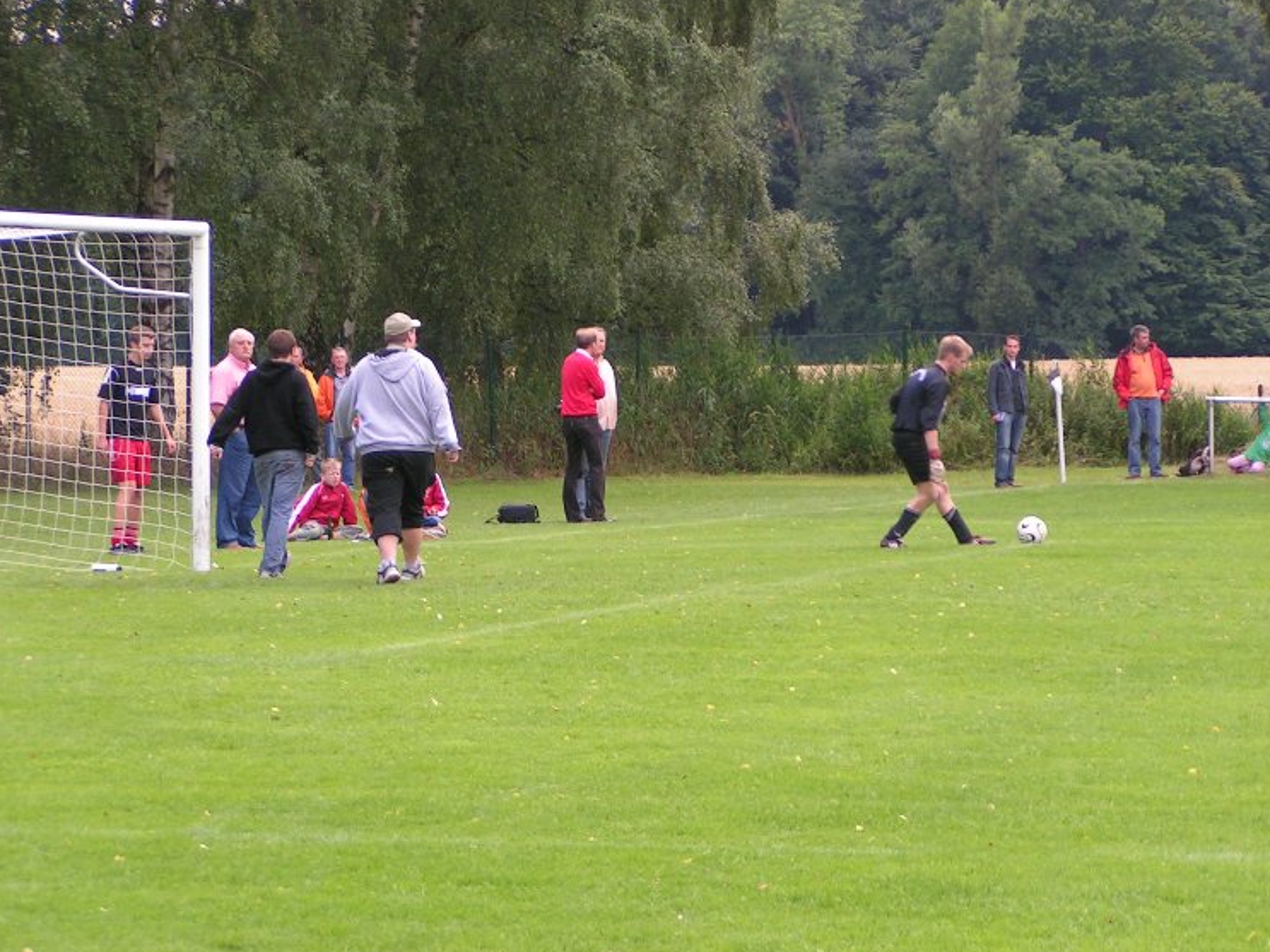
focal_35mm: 154
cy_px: 451
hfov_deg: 12.8
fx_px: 5649
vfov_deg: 9.6
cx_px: 593
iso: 64
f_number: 3.5
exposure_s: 1/160
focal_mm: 21.9
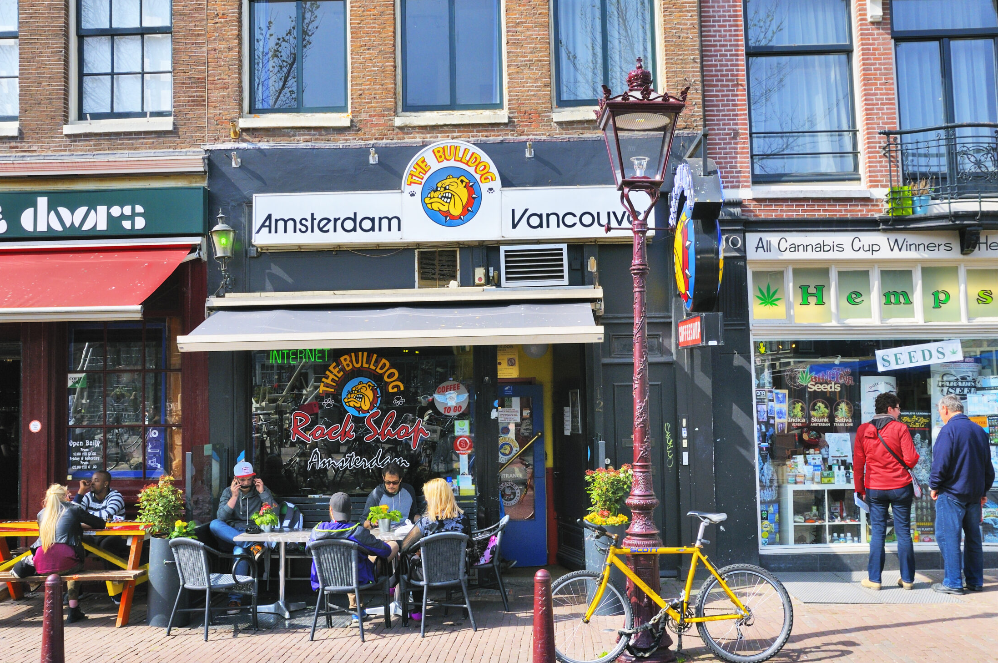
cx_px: 475
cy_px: 320
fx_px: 969
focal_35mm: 35
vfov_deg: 37.8
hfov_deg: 54.5
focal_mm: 20
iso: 200
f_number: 8
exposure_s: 1/400
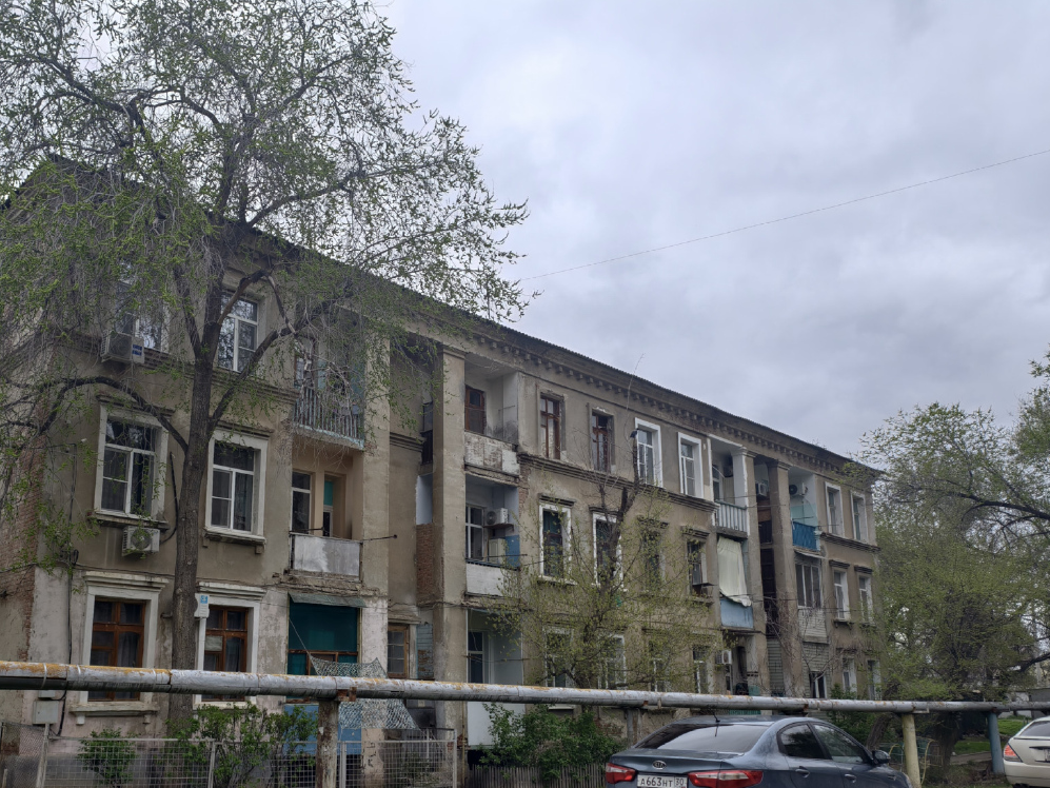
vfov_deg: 46.2
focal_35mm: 30
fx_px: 910
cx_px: 382
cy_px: 510
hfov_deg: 59.1
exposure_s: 1/759
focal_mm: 6.54
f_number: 1.57
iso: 72
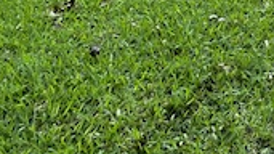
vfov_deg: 10.6
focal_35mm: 106
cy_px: -136
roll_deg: -1.7
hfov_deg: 18.4
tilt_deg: -7.7
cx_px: 381
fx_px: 770
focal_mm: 4.2
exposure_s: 1/121
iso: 40
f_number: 1.6
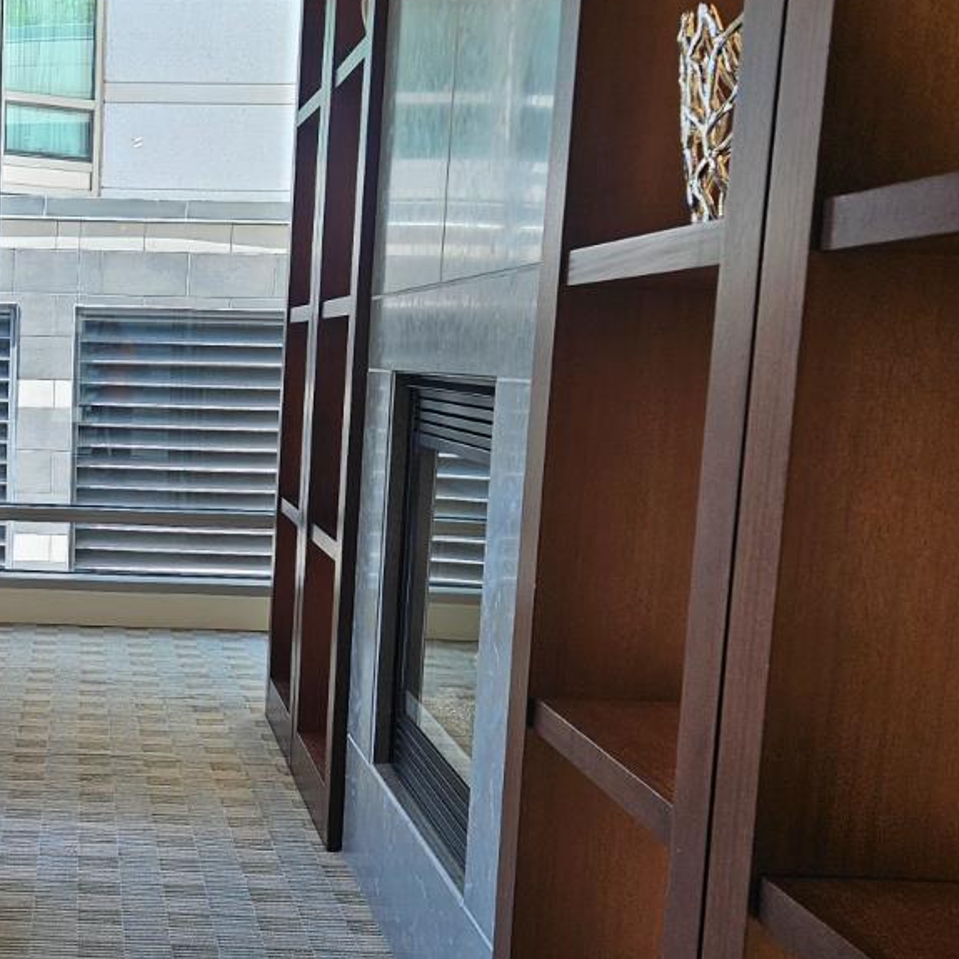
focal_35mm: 53
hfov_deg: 30.3
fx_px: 1661
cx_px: 33
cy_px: 593
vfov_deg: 32.1
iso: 32
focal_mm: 5.4
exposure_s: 1/120
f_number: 1.8
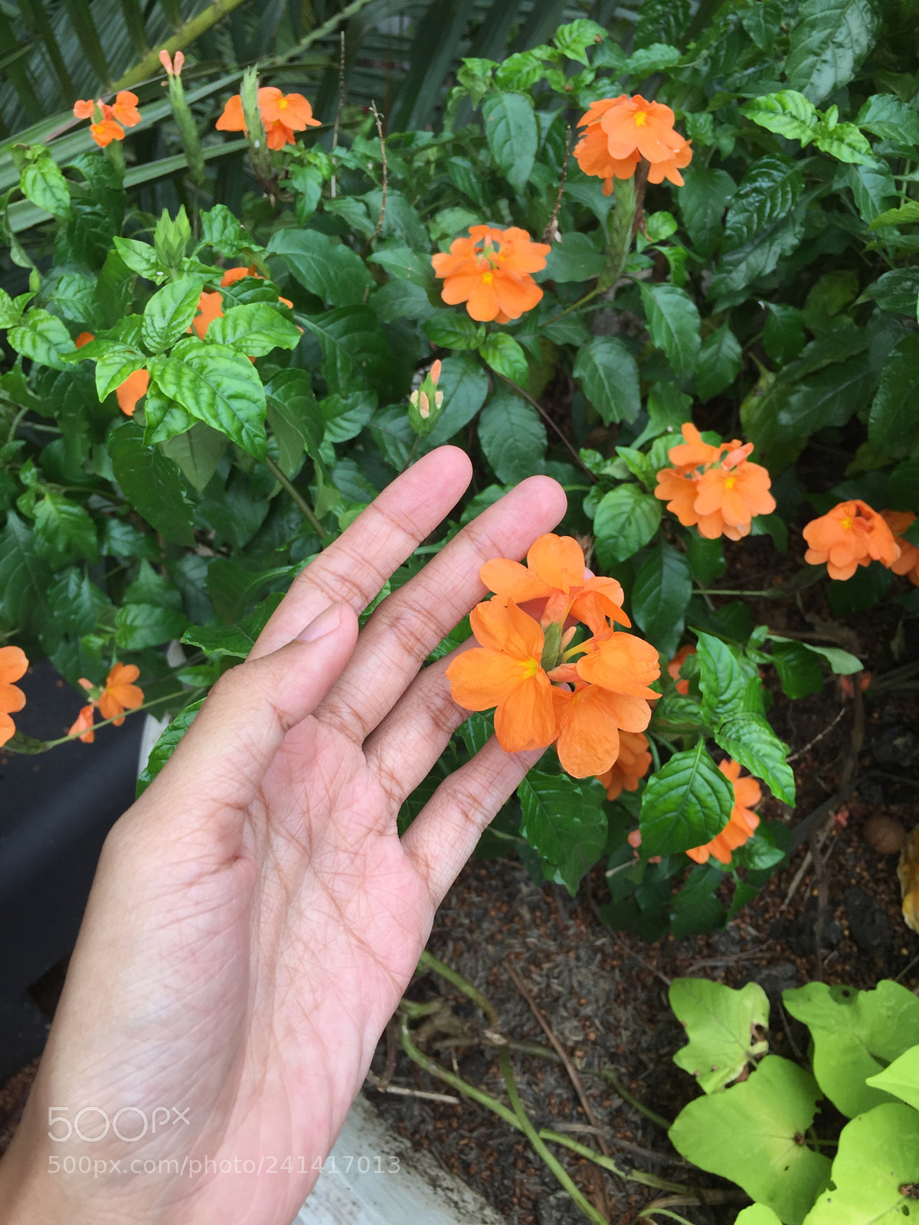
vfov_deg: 61.7
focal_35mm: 29
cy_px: 612
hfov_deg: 48.2
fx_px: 1027
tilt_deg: -53.8
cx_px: 460
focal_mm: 4.15
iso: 32
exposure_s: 1/344
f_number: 2.2
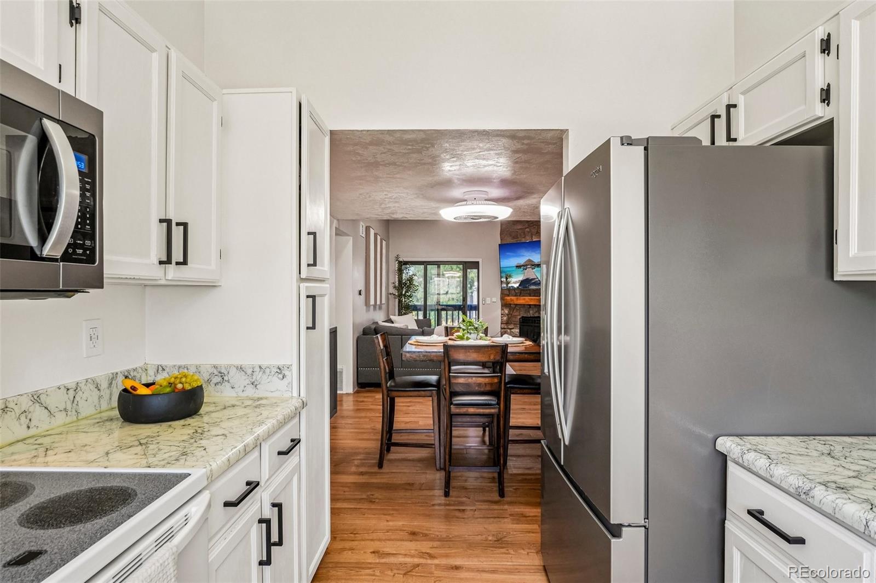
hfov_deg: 90.0
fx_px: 438
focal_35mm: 18
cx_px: 438
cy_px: 292
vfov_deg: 67.4
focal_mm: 12
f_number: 8
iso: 500
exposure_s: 1/30
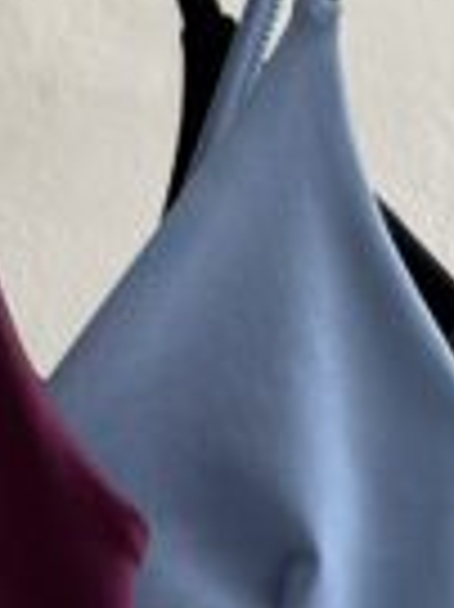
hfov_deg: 10.3
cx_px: -99
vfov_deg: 13.9
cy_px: 180
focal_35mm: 142
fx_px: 2487
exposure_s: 1/376
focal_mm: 6.76
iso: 80
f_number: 1.78
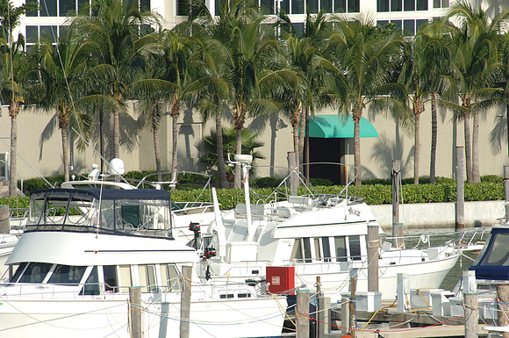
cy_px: 169
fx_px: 8471
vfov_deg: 2.3
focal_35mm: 600
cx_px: 254
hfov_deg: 3.4
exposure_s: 1/320
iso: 100
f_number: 8.5
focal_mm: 400
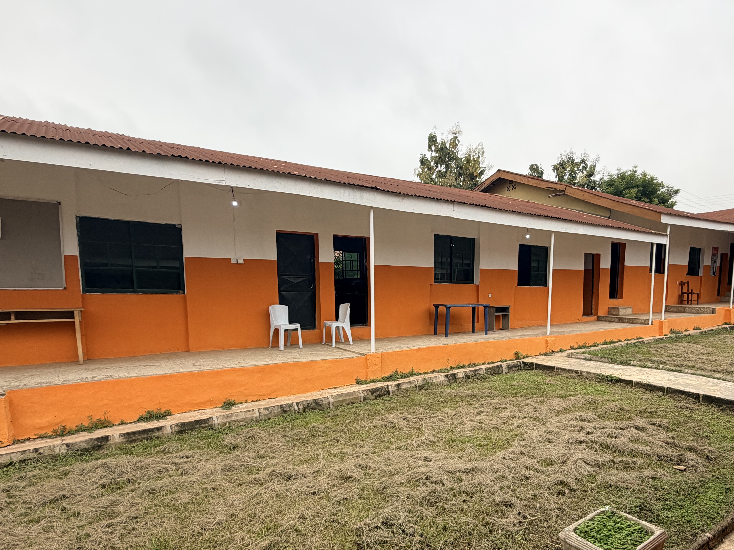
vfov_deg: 60.3
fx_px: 466
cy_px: 344
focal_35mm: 22
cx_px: 442
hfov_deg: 75.5
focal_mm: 2.22
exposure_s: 1/173
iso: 40
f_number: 2.2
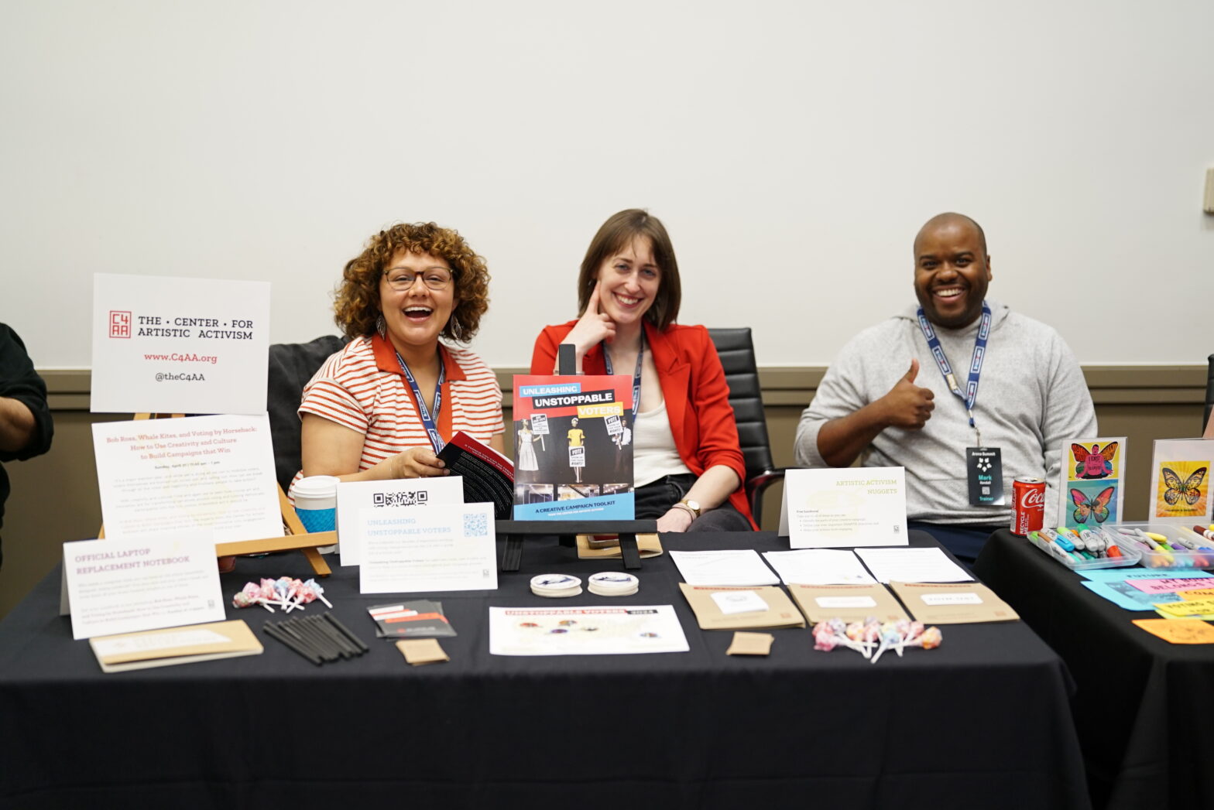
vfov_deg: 27.0
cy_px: 405
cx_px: 607
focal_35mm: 50
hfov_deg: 39.6
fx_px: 1687
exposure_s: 1/160
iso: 800
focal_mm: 50
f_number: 2
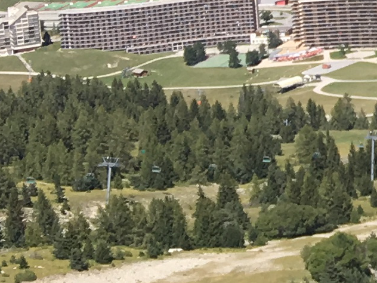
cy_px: -173
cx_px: 1110
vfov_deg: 7.8
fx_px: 2015
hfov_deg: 8.9
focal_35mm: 185
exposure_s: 1/1374
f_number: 2.2
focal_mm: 4.15
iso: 25
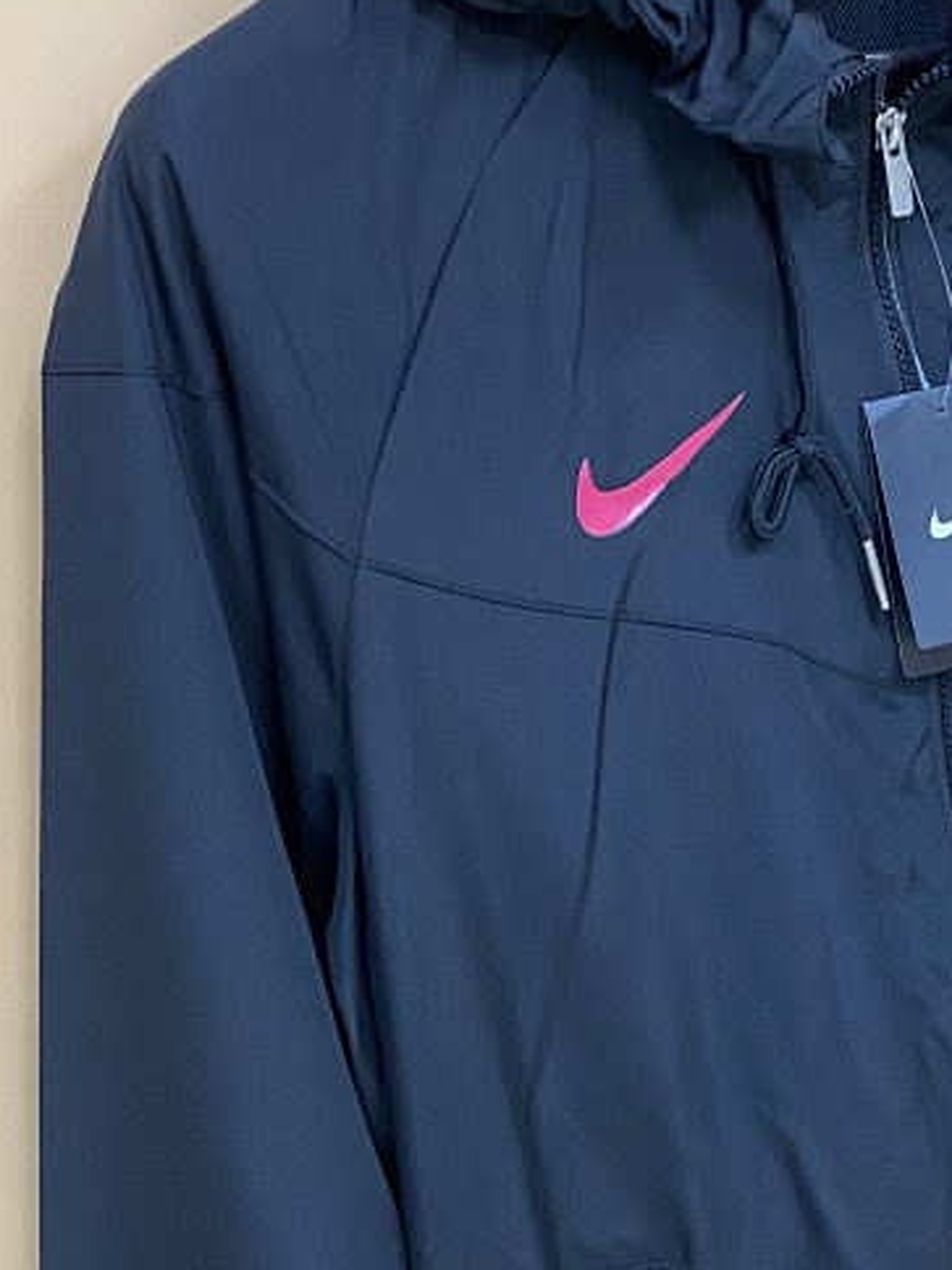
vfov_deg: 33.2
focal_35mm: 58
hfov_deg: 24.7
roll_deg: +8.5
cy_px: 674
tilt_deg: -10.5
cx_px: 808
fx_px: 2127
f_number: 1.8
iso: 320
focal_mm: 4.25
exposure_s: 1/50
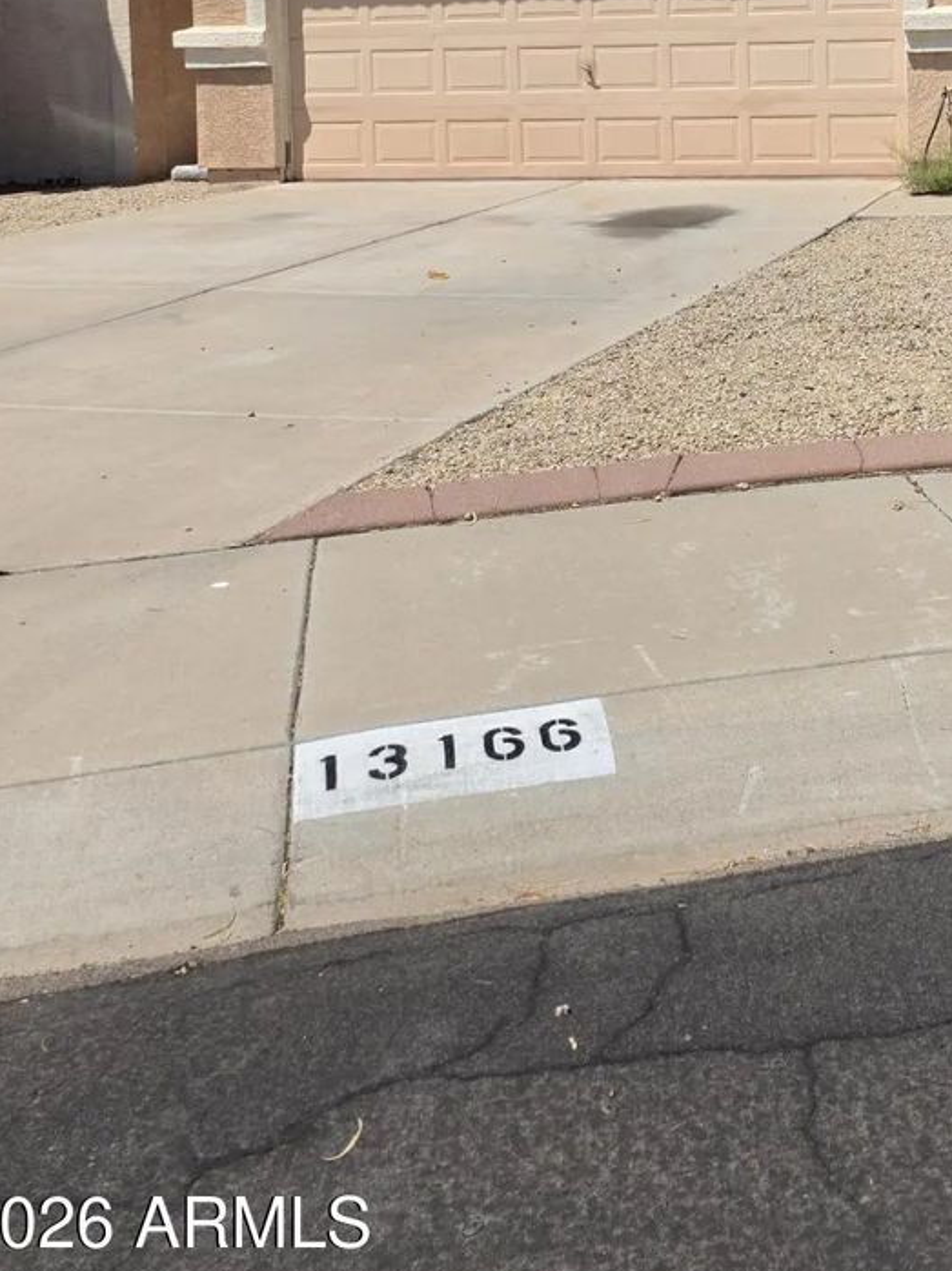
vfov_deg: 38.7
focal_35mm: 45
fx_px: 1651
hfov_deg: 30.5
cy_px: 94
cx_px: 885
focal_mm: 6.25
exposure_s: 1/7944
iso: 64
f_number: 1.7
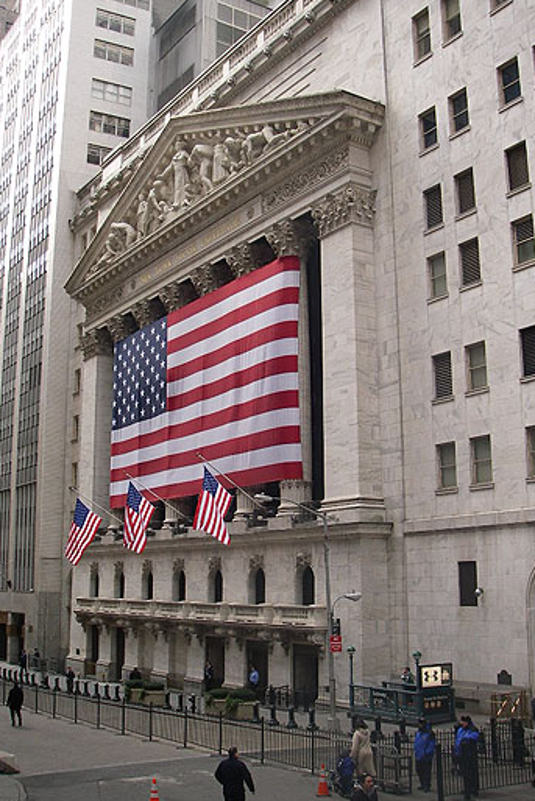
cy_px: 402
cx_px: 264
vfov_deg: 48.4
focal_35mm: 40
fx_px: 891
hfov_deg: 33.4
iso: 80
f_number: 3.3
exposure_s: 1/160
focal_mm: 6.3
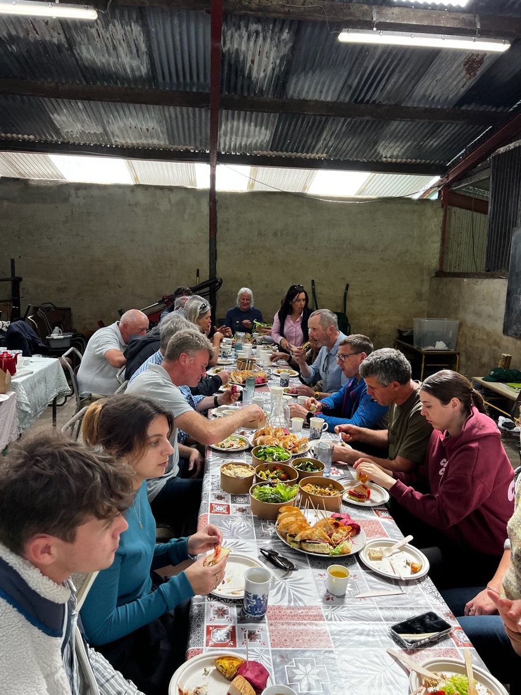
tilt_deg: -5.6
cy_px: 348
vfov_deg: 67.3
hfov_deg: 53.1
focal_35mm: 26
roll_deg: +0.7
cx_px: 260
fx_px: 522
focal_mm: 5.7
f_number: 1.5
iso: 50
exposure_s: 1/352
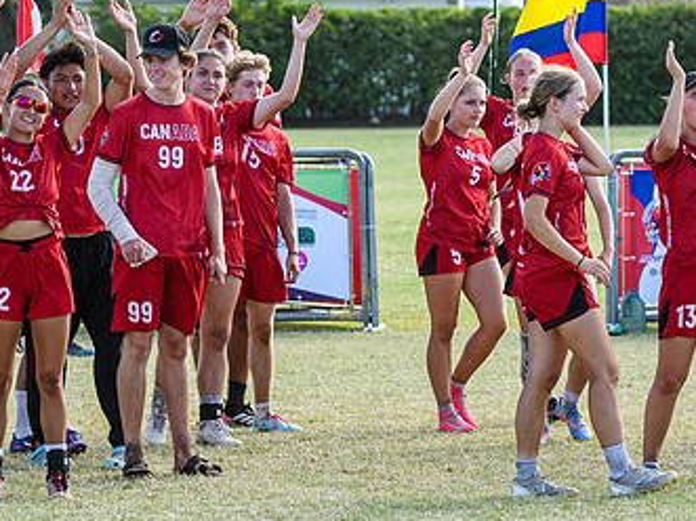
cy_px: 367
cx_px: 519
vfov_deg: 4.7
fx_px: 6291
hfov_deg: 6.3
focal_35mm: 313
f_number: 3.2
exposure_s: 1/1000
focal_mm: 85
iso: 125
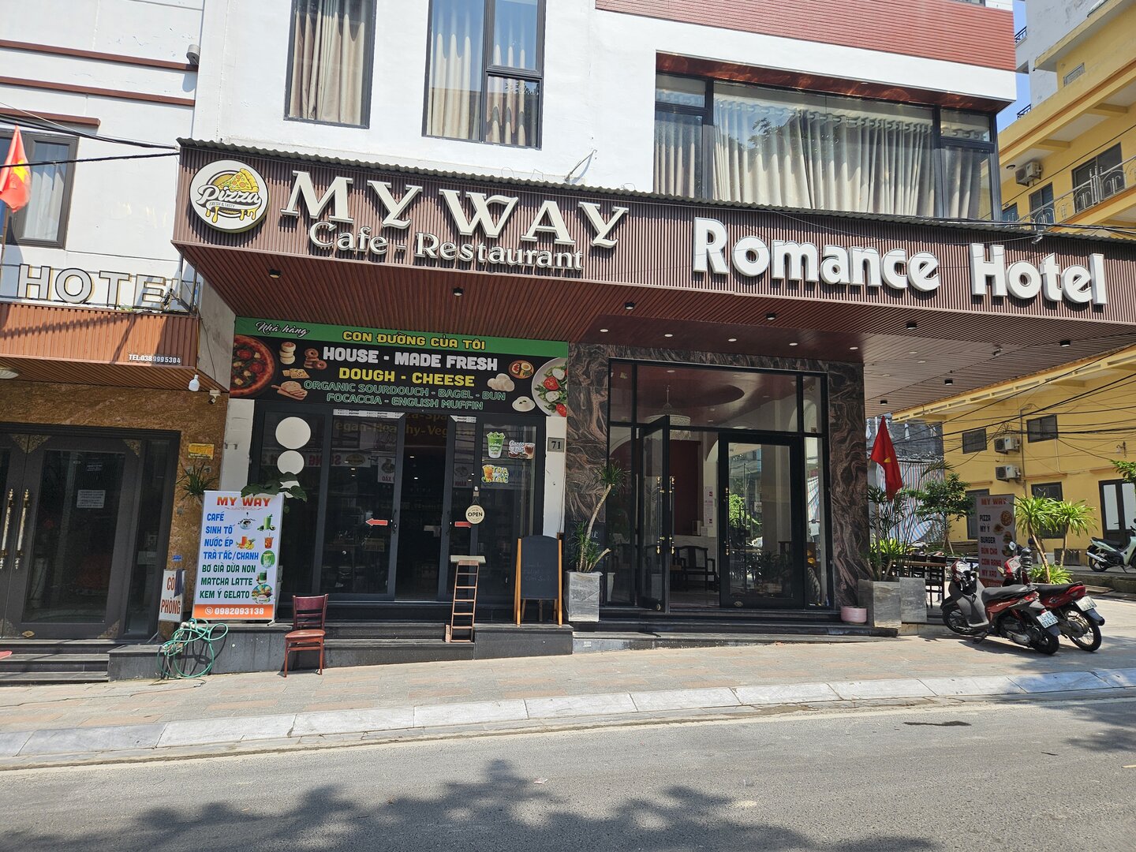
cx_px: 568
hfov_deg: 73.9
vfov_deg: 58.9
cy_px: 426
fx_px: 755
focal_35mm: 23
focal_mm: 5.4
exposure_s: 1/1361
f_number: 1.8
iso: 25
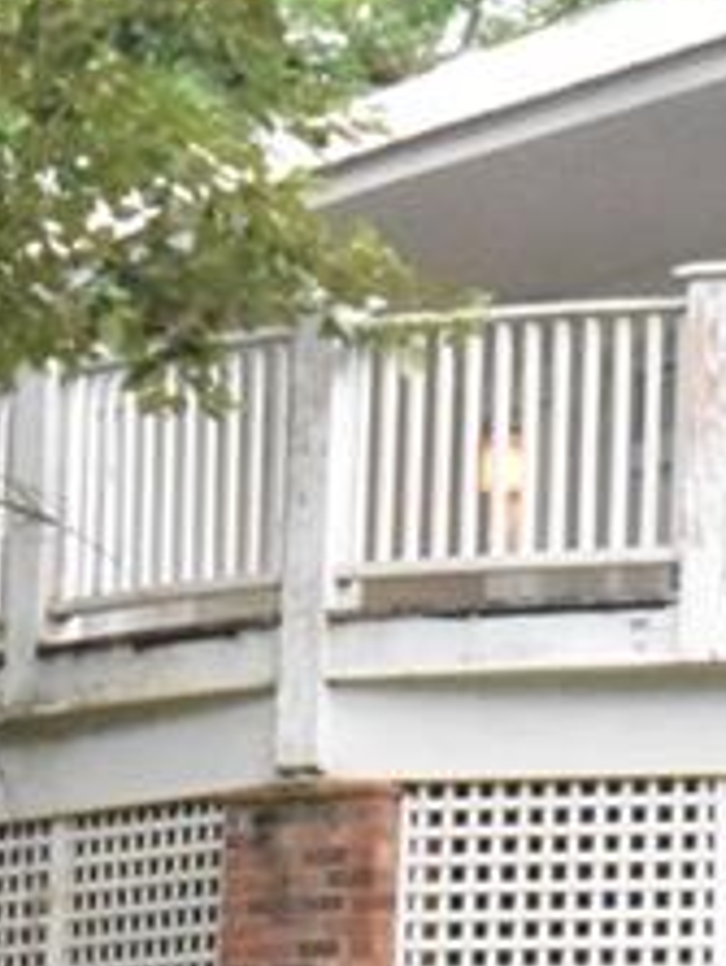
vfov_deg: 8.2
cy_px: -322
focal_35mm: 239
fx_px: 6671
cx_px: 1291
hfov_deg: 6.1
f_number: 32
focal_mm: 36
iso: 12800
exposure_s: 1/200
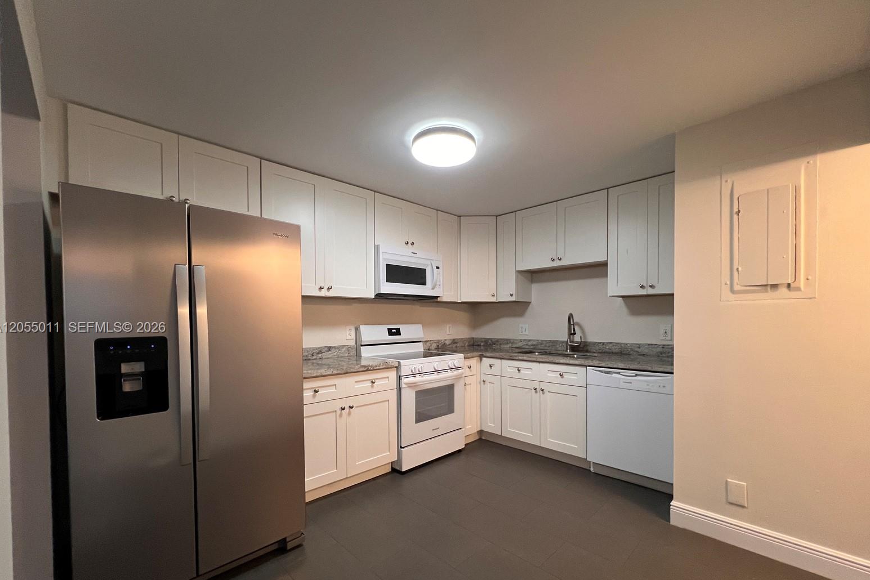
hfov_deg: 104.2
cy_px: 328
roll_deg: +0.1
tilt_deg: -2.2
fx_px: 338
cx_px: 441
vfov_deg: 80.8
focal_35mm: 14
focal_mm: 1.57
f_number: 1.8
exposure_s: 1/60
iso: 250
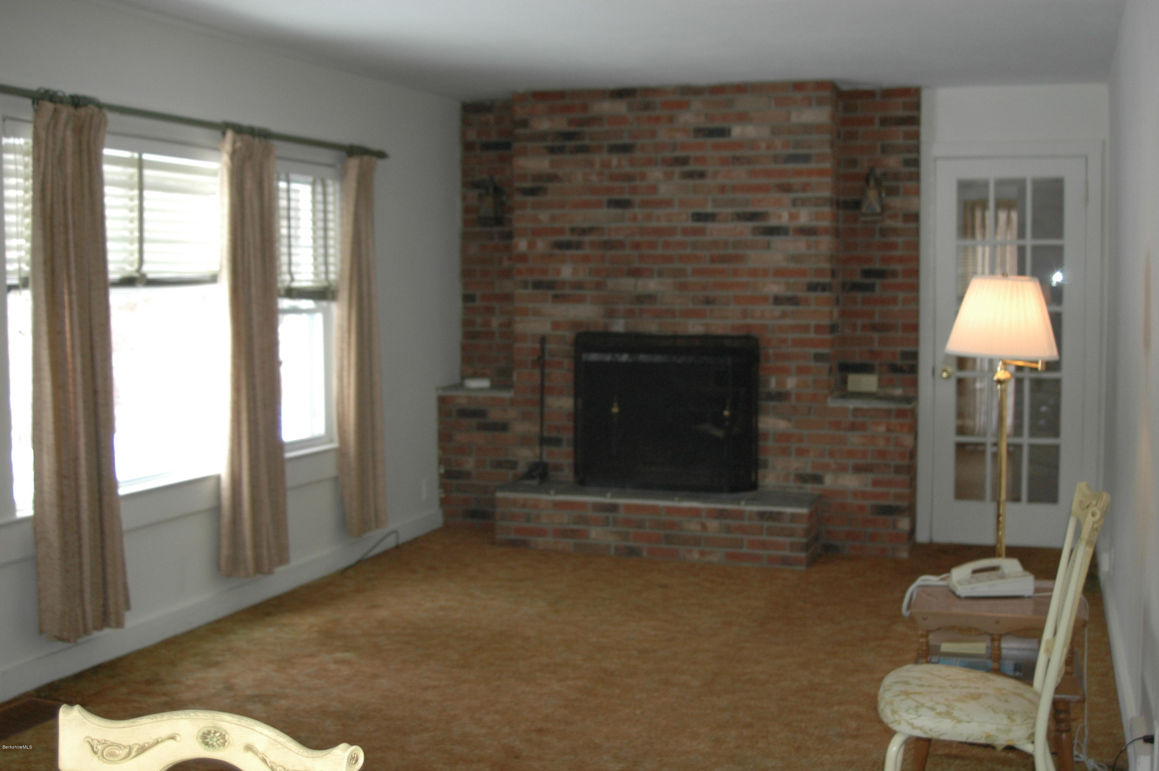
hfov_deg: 46.4
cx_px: 580
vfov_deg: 31.8
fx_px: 1351
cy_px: 386
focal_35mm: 42
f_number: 3.5
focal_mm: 28
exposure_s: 1/125
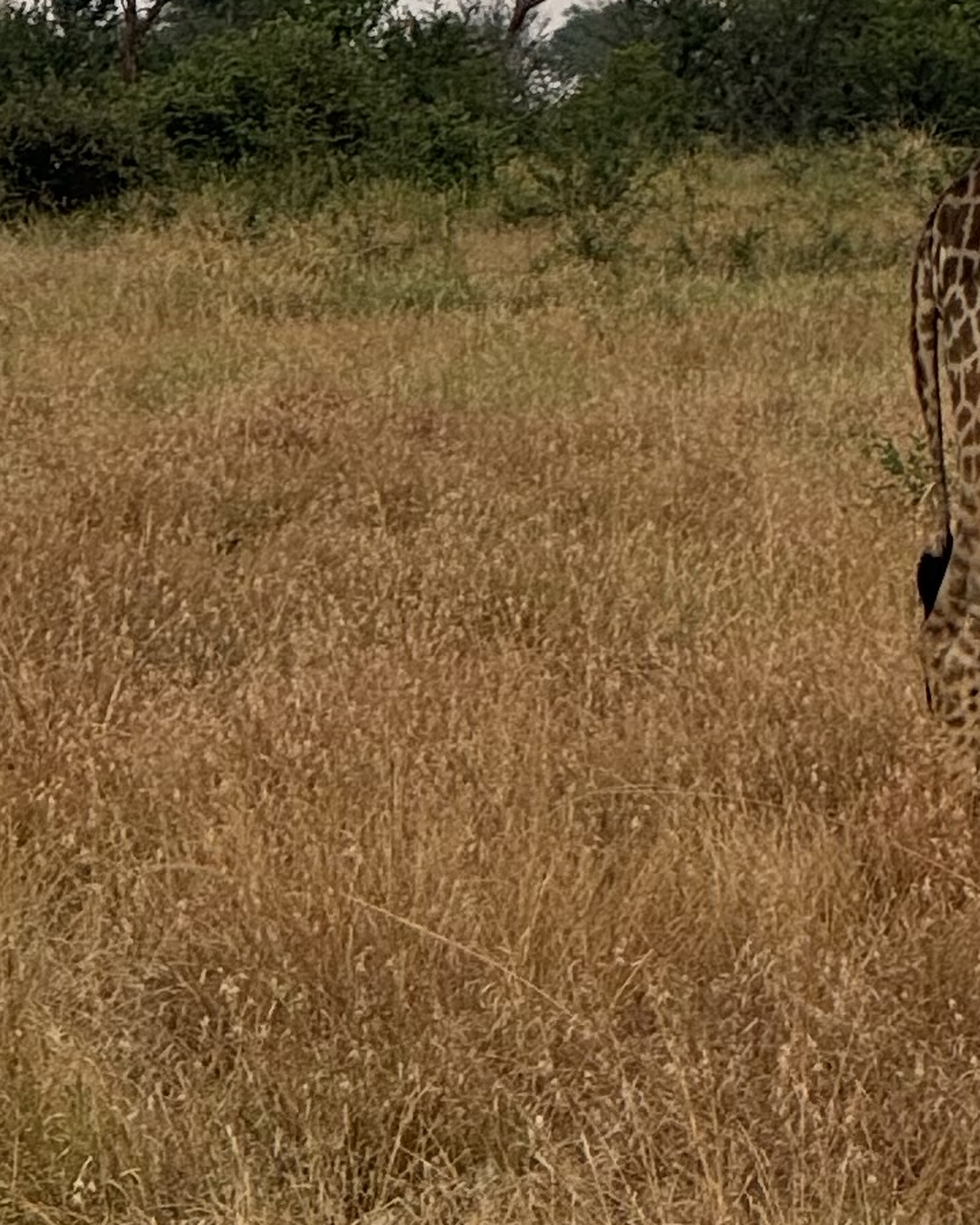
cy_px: -83
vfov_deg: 5.7
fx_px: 12178
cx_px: 1822
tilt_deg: -0.1
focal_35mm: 336
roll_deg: +2.1
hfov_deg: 4.6
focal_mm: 9
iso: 25
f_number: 2.8
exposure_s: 1/238
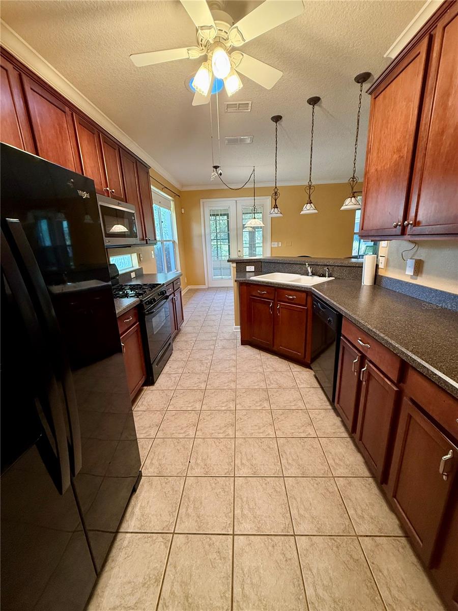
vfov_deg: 102.1
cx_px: 229
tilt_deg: -14.8
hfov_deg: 85.7
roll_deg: +2.0
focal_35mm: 14
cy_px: 306
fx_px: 247
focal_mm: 2.22
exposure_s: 1/60
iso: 320
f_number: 2.2
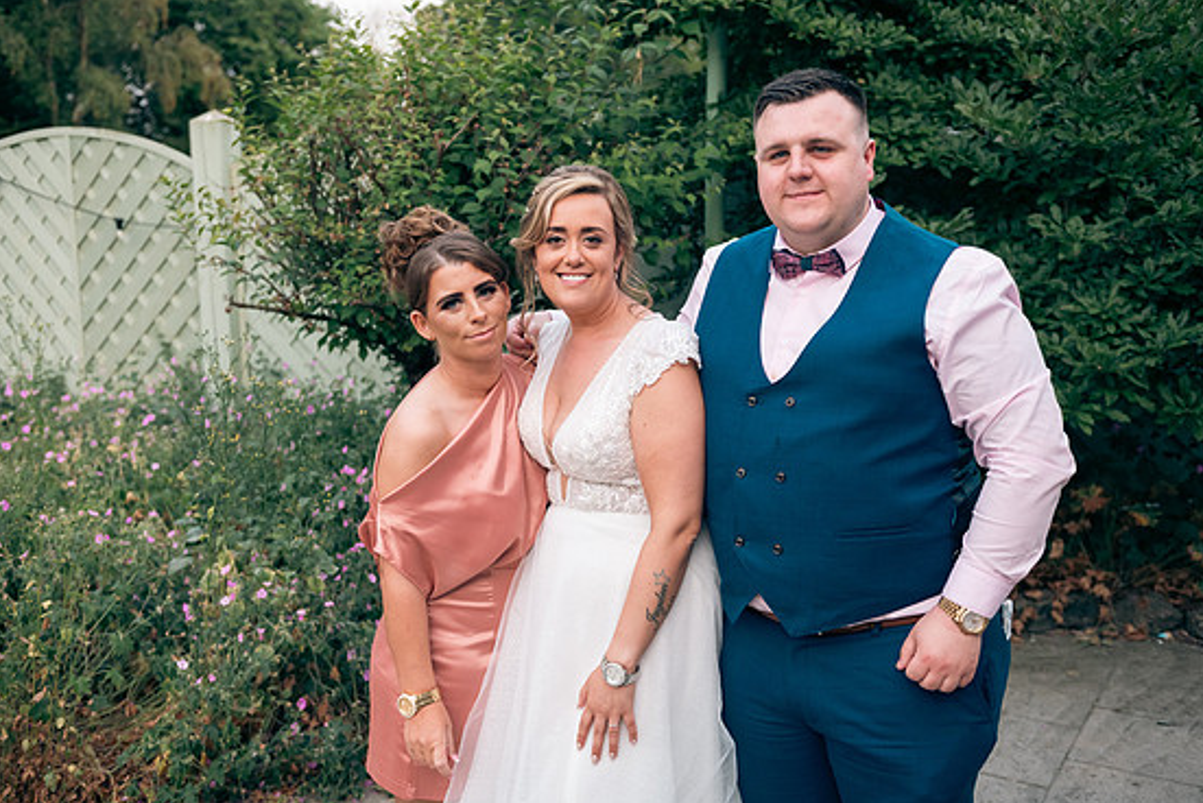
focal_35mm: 40
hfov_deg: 48.4
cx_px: 579
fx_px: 1337
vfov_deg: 33.4
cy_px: 414
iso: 320
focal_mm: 38
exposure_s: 1/160
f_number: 3.5
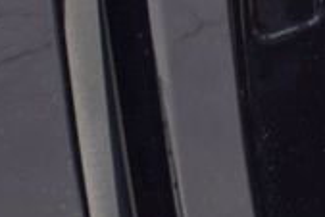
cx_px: 865
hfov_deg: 11.0
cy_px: -267
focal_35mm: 145
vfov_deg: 8.8
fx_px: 1310
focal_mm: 16
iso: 100
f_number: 5.6
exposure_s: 1/125
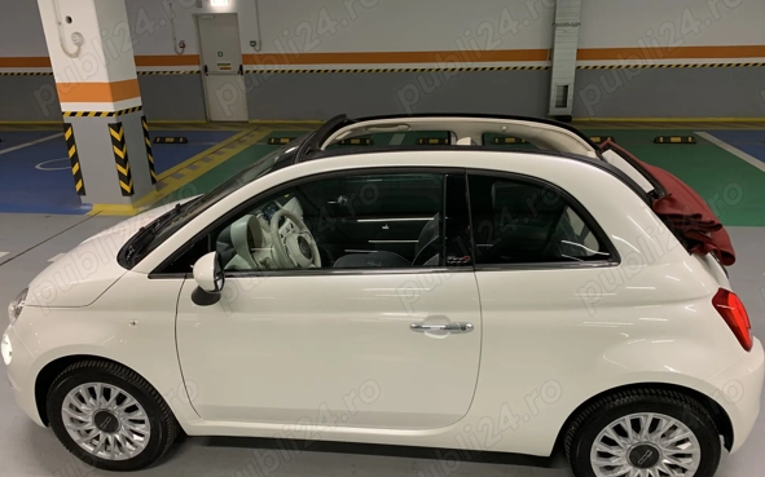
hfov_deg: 66.5
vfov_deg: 44.5
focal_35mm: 28
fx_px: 584
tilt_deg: -22.2
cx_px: 387
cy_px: 257
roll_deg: +0.4
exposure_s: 1/50
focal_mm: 4.25
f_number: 1.8
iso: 125
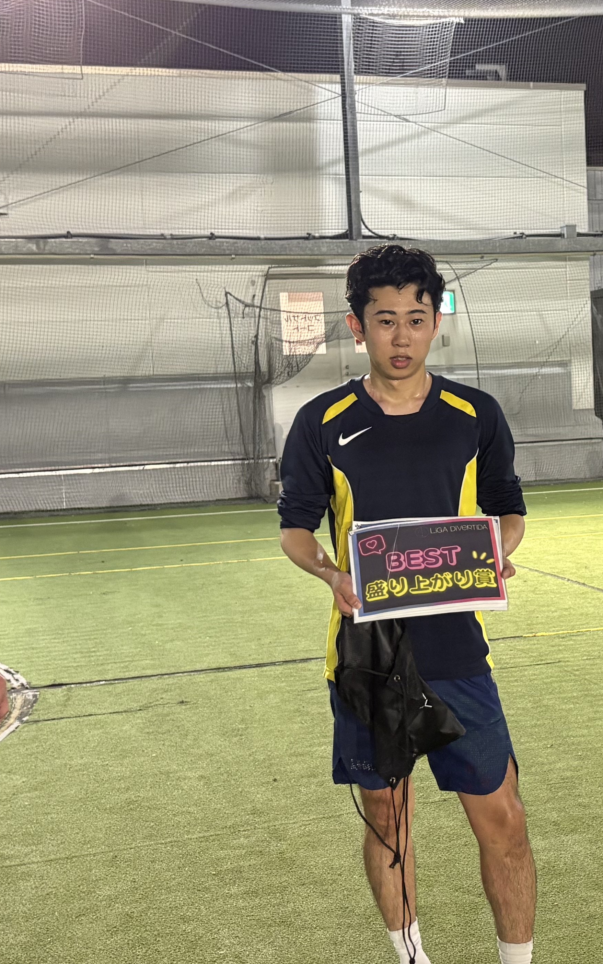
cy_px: 496
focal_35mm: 56
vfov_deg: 36.3
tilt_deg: -4.4
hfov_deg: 22.7
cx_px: 520
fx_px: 1472
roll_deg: +3.3
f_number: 1.6
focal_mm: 5.96
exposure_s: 1/50
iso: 500
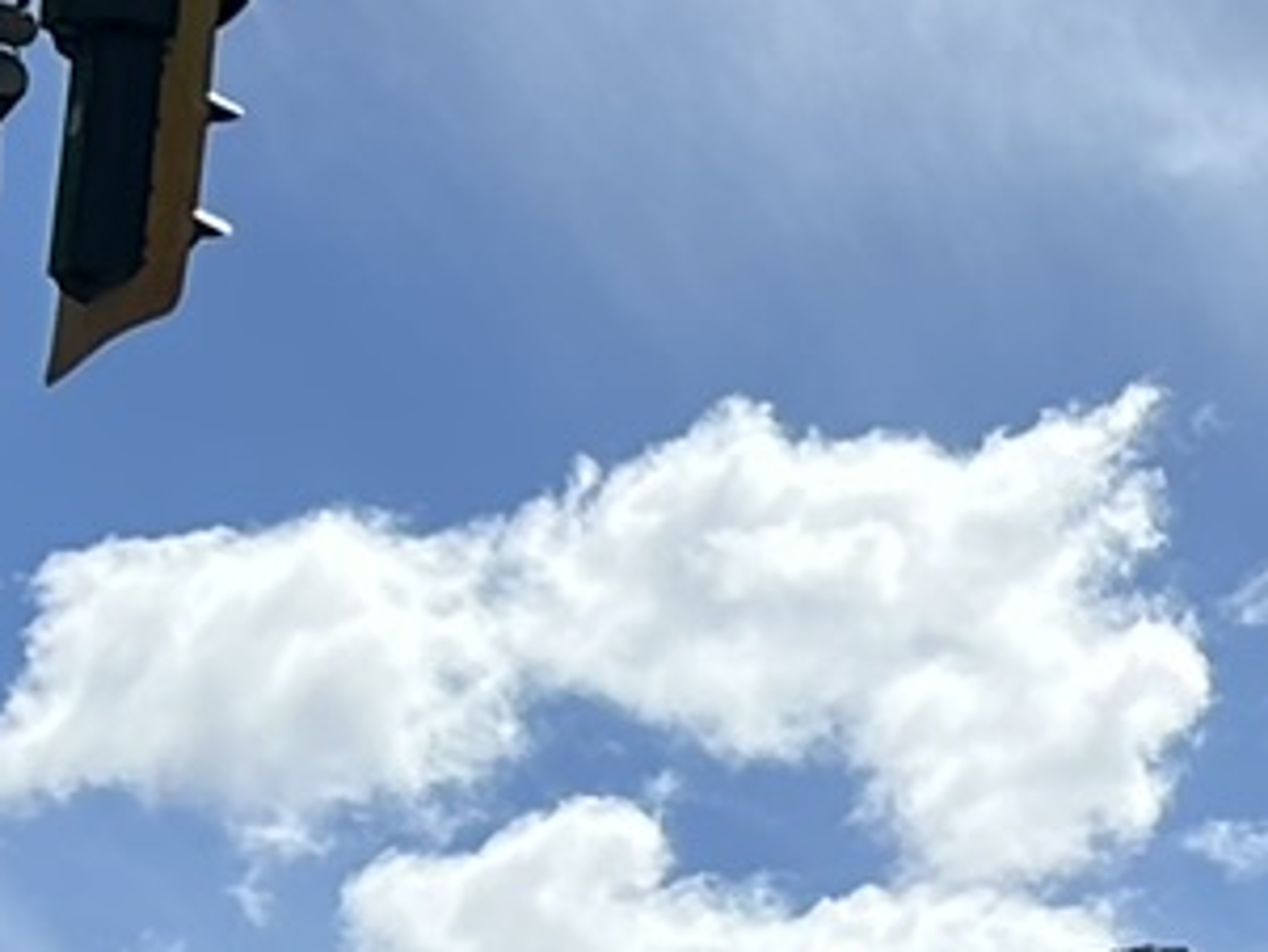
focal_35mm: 177
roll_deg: +0.0
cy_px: 1837
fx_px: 6486
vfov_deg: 8.0
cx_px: 2216
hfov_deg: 10.5
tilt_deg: +6.2
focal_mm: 5.7
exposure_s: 1/10309
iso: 50
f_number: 1.5
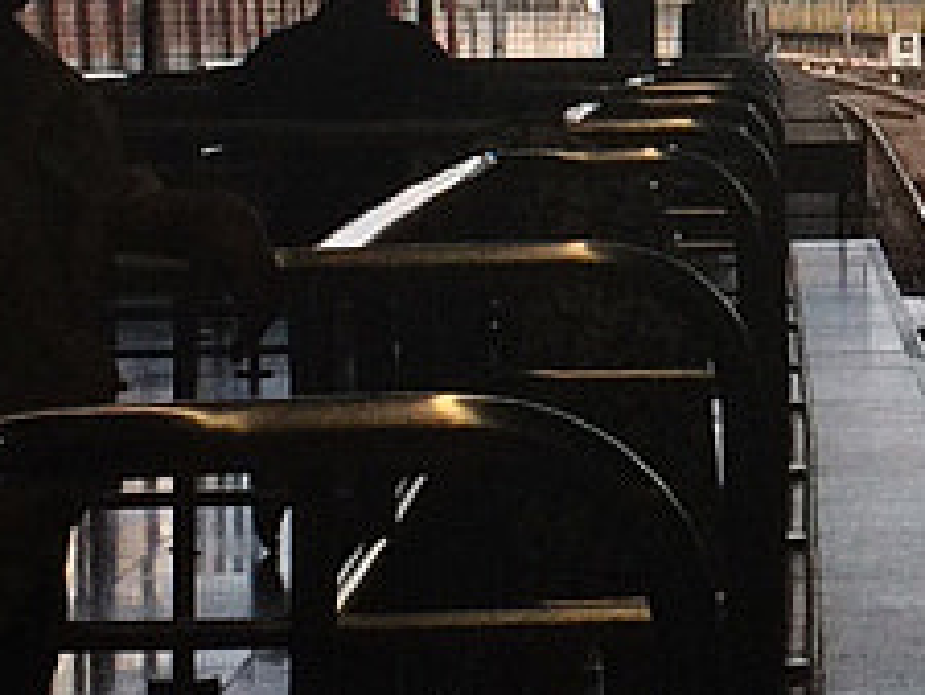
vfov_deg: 7.2
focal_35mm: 206
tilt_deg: +0.1
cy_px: -169
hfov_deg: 9.3
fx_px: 5508
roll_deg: +2.3
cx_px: 1406
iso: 32
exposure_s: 1/1953
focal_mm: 4.15
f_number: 2.2
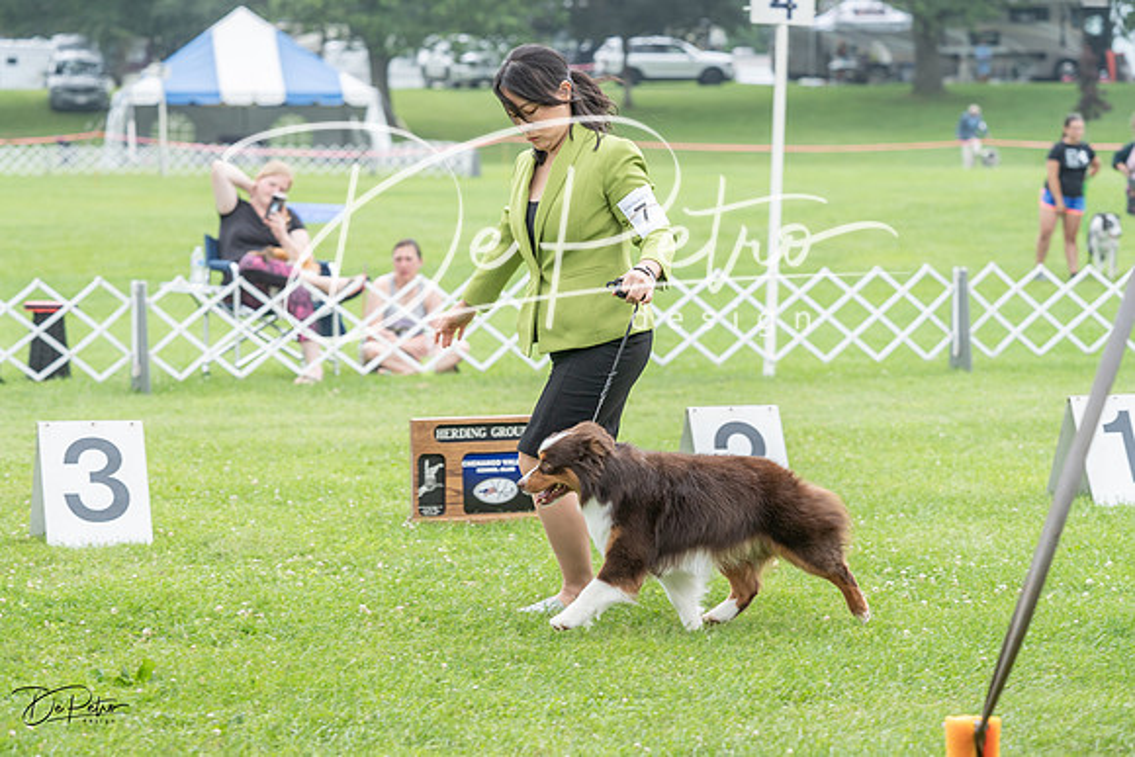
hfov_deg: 19.4
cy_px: 378
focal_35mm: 106
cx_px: 568
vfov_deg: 13.0
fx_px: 3327
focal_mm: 100
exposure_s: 1/400
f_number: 4.5
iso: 400
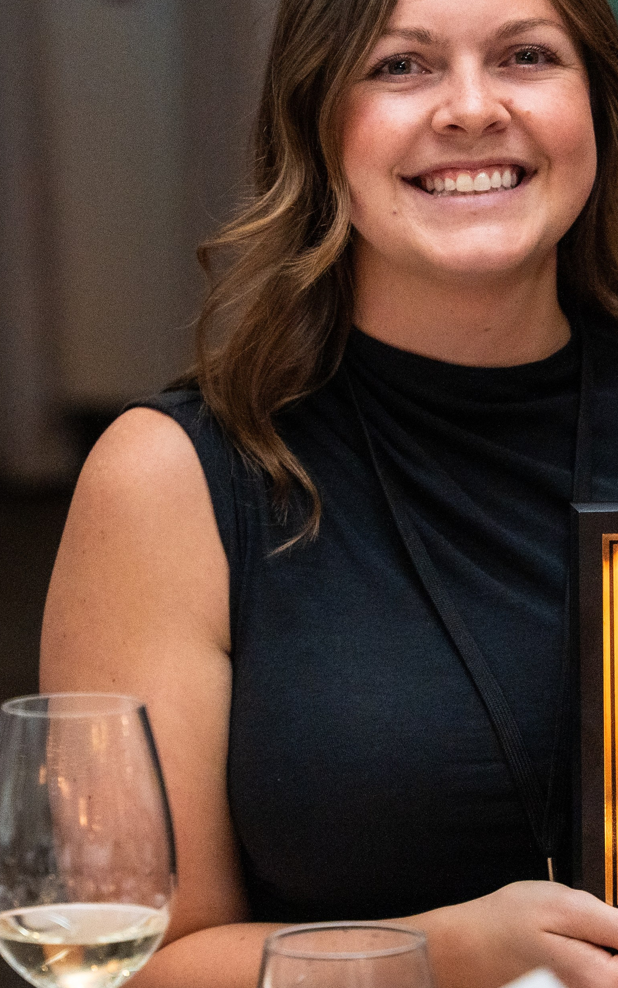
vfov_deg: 11.8
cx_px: 489
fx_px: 4770
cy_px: 463
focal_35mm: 177
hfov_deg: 7.4
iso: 2000
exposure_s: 1/200
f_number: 2.8
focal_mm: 70
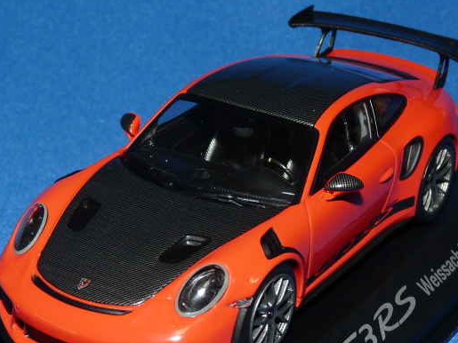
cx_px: 237
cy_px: 195
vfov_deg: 16.1
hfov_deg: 21.3
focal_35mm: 92
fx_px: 1217
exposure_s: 1/60
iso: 100
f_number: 4
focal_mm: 7.4
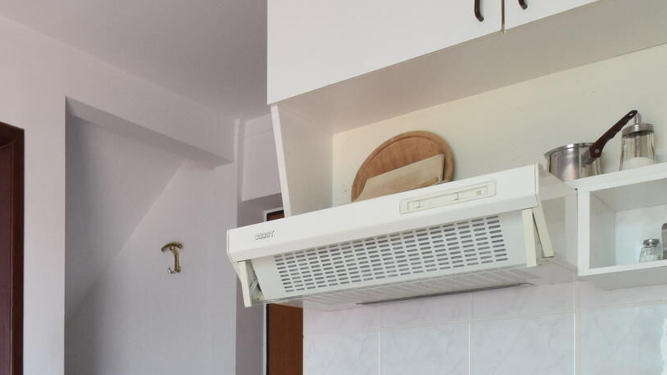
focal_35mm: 46
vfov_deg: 24.3
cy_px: 412
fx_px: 813
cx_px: -37
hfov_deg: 38.3
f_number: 8
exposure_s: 1/25
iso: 800
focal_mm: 10
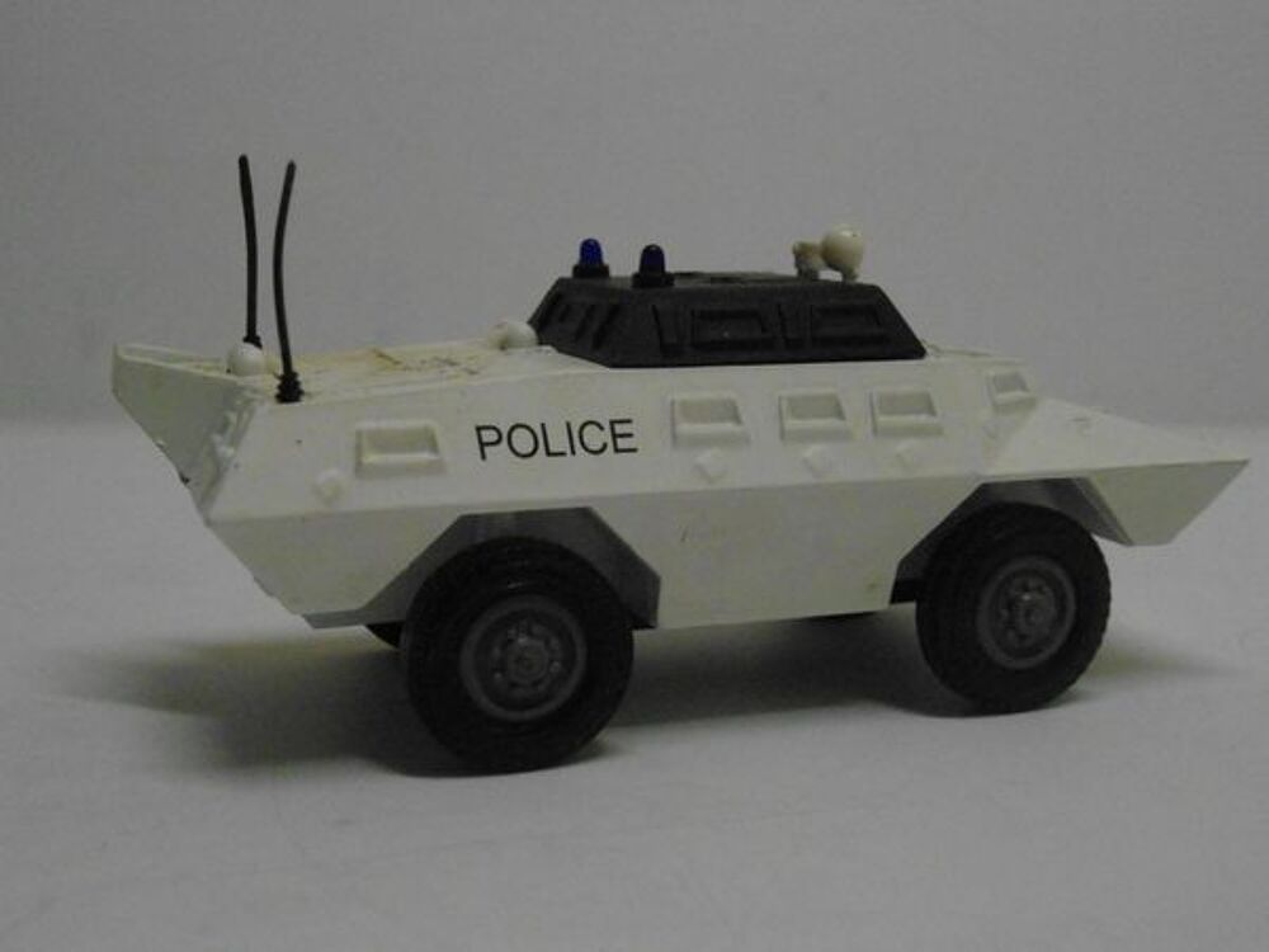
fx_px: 1613
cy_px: 476
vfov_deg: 32.9
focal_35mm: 44
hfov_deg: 42.9
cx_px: 634
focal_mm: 7.9
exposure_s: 1/160
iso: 800
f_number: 3.5
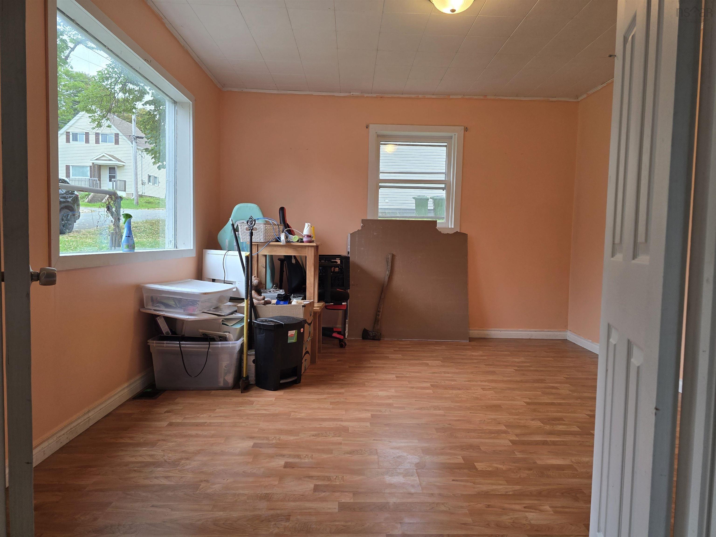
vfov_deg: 58.9
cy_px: 268
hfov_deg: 73.9
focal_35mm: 23
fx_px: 476
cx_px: 358
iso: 100
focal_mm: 6.3
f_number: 1.7
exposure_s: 1/120
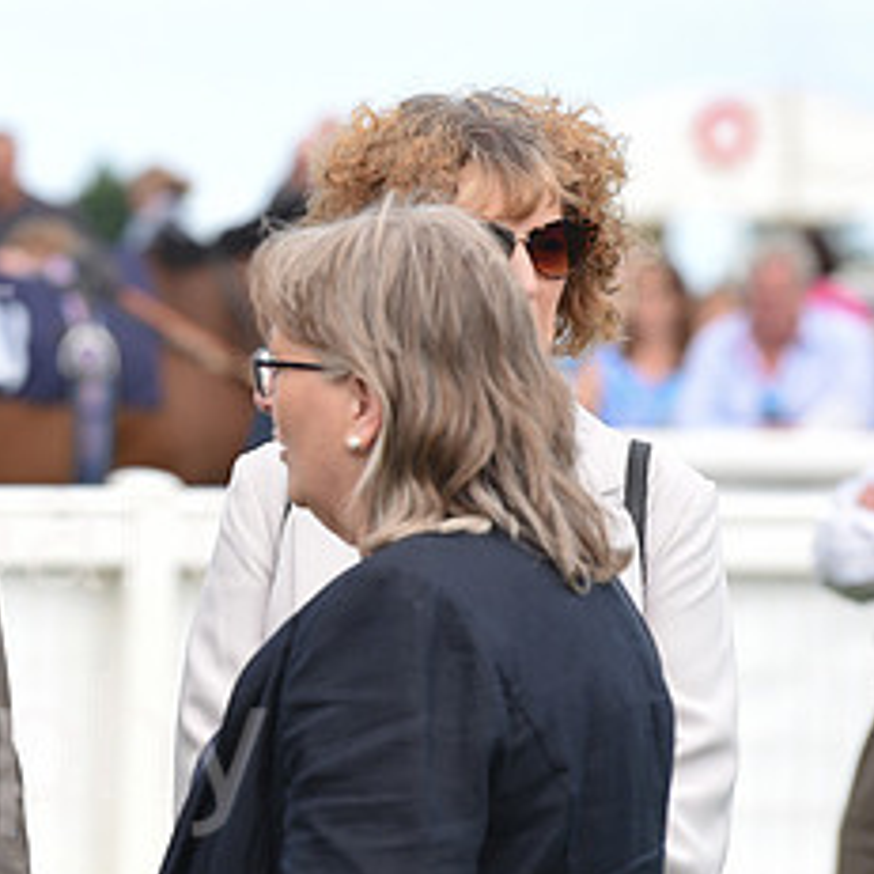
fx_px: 12197
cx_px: -216
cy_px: 562
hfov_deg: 4.1
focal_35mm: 427
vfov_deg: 4.1
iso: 500
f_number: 5.6
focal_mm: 200
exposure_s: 1/800
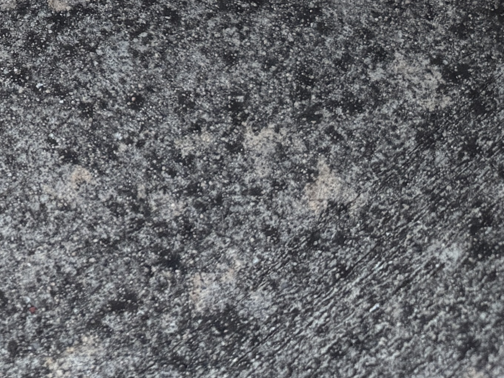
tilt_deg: -49.5
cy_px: -254
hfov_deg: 17.3
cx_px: -283
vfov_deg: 13.5
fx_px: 1471
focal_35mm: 101
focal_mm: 6.76
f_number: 1.78
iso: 80
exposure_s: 1/849
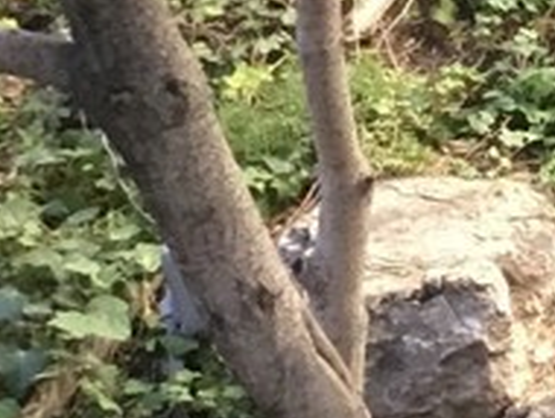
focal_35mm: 167
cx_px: 1446
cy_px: 208
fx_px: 2681
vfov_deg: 8.9
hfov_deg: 10.0
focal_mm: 3.3
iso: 80
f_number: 2.4
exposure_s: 1/30
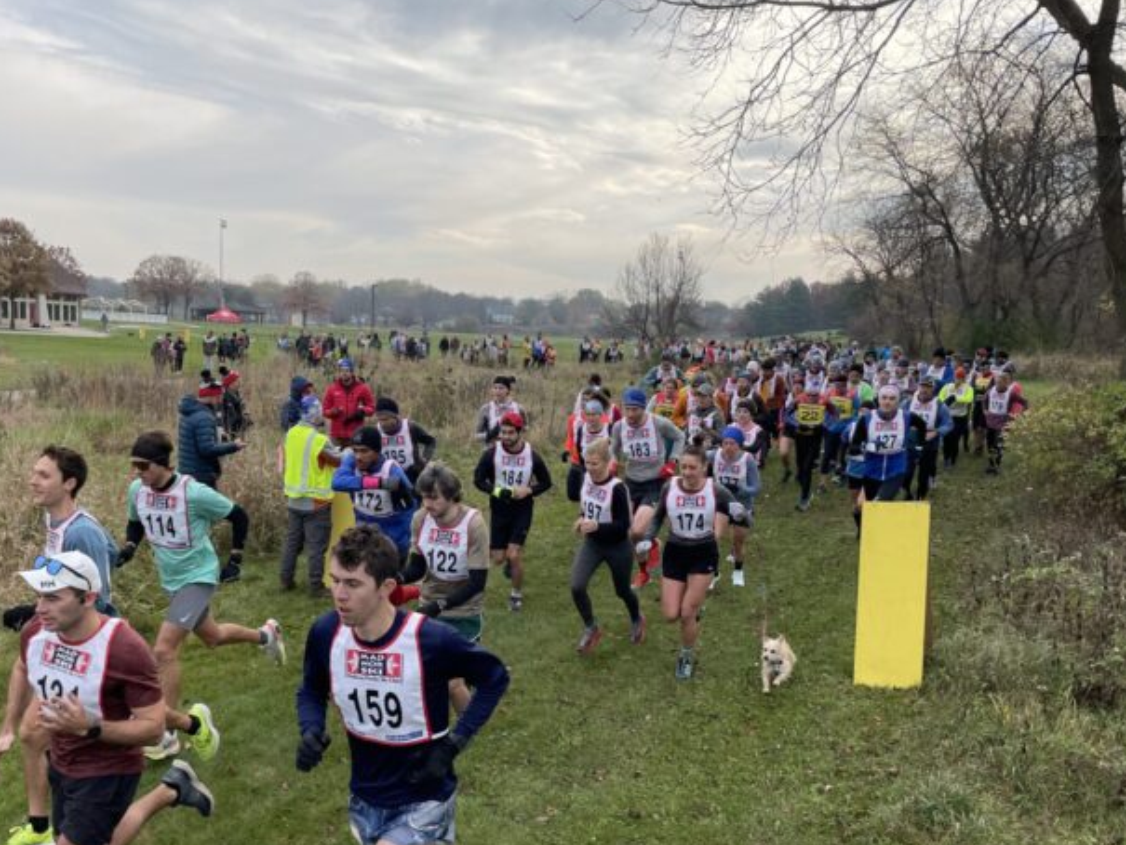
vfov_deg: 42.6
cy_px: 527
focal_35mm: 33
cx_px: 467
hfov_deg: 55.0
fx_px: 1074
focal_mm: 4.2
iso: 32
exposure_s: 1/1114
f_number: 1.6
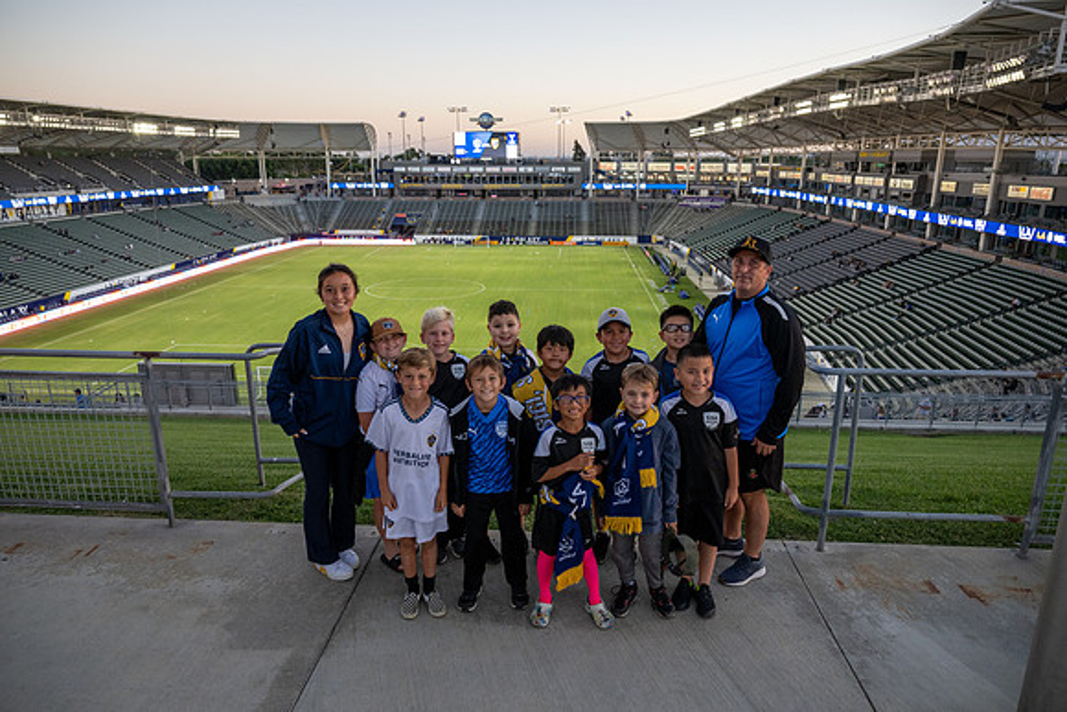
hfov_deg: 73.0
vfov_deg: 52.5
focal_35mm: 24
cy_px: 356
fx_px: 721
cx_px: 534
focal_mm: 24
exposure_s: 1/200
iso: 1000
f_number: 5.6
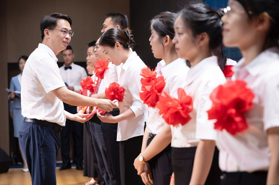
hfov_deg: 21.9
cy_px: 92
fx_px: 720
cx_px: 140
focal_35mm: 93
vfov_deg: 14.7
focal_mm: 93
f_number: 4.5
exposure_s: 1/250
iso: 1000
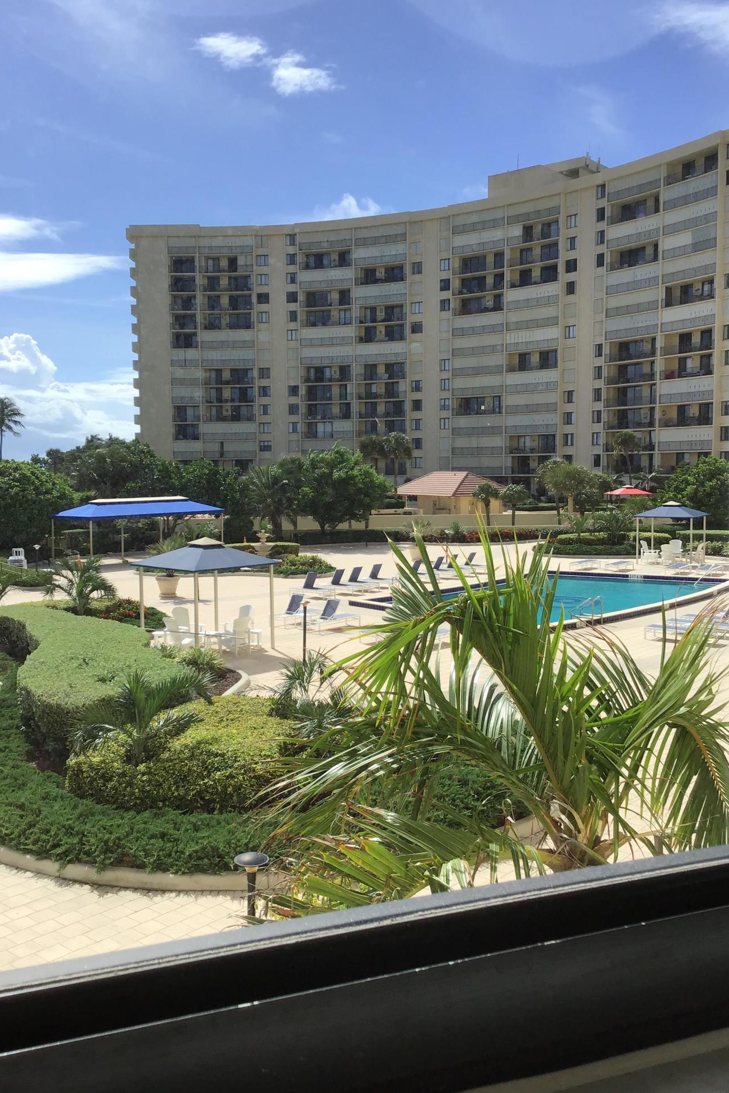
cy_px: 540
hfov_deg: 40.0
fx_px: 1002
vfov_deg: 57.2
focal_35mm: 33
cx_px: 355
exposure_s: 1/1148
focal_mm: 3.3
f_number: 2.4
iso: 25
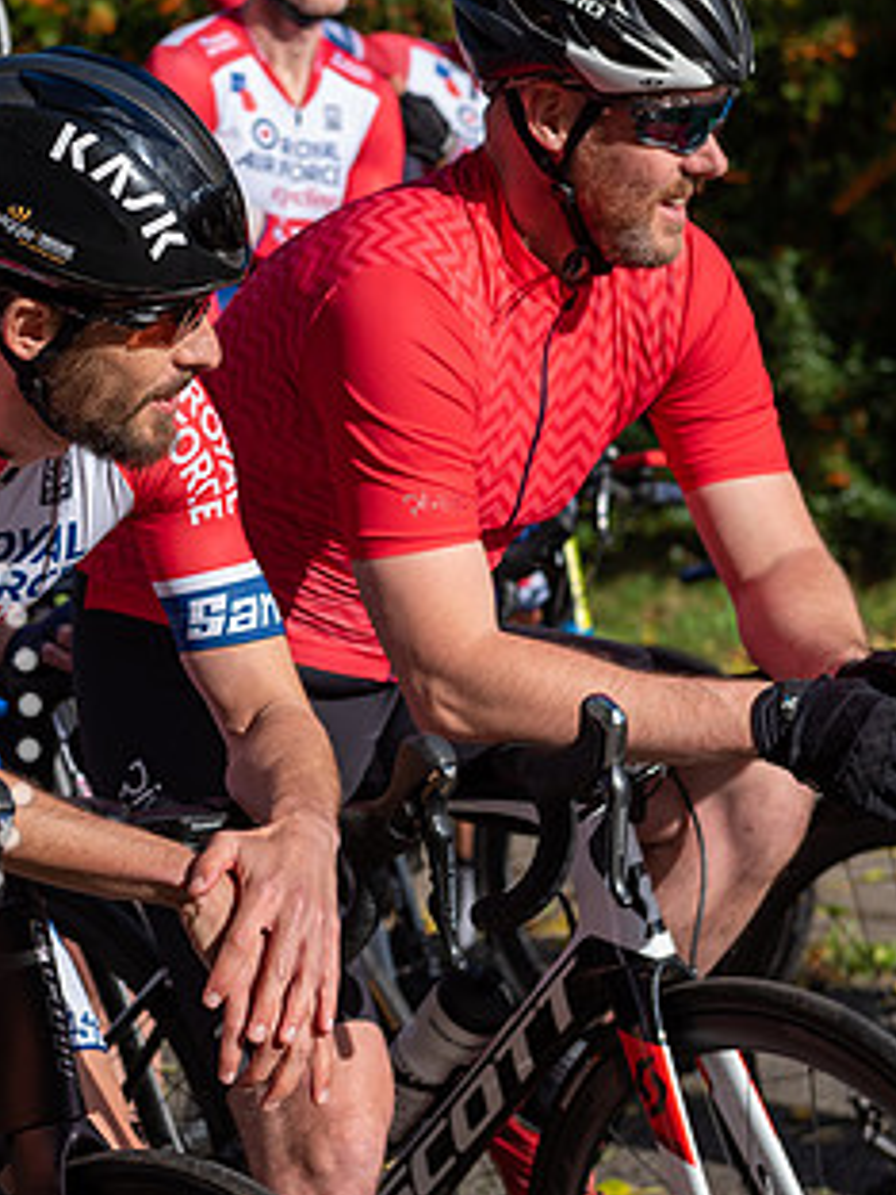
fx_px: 4141
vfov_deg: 16.4
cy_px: 455
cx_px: 186
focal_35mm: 120
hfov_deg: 12.3
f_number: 4
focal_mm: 62
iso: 200
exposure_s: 1/2000
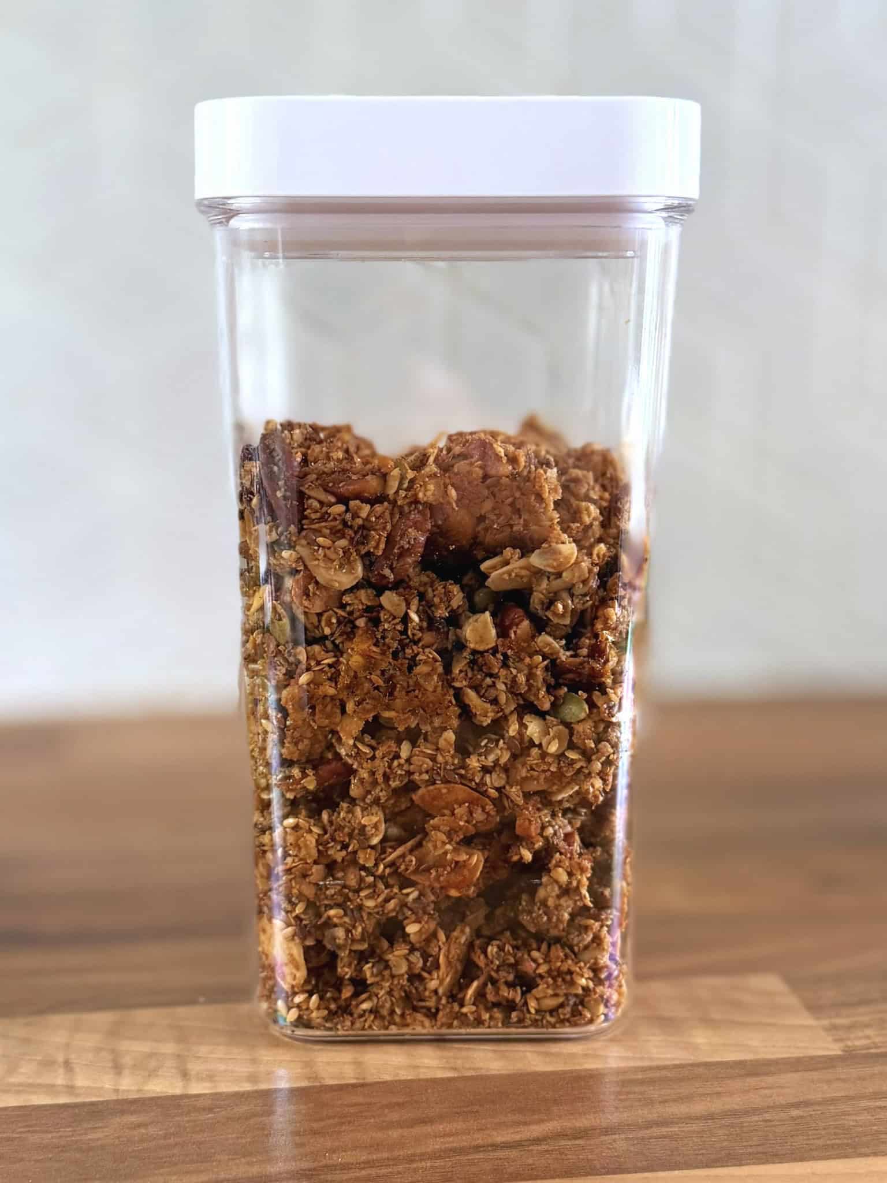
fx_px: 820
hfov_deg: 56.8
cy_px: 592
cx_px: 444
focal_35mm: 24
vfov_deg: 71.6
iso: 320
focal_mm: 6.8
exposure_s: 1/60
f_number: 1.8
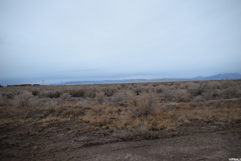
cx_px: 120
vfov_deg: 40.0
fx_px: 221
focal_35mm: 33
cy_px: 80
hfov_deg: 57.2
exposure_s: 1/60
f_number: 4
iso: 800
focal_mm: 22
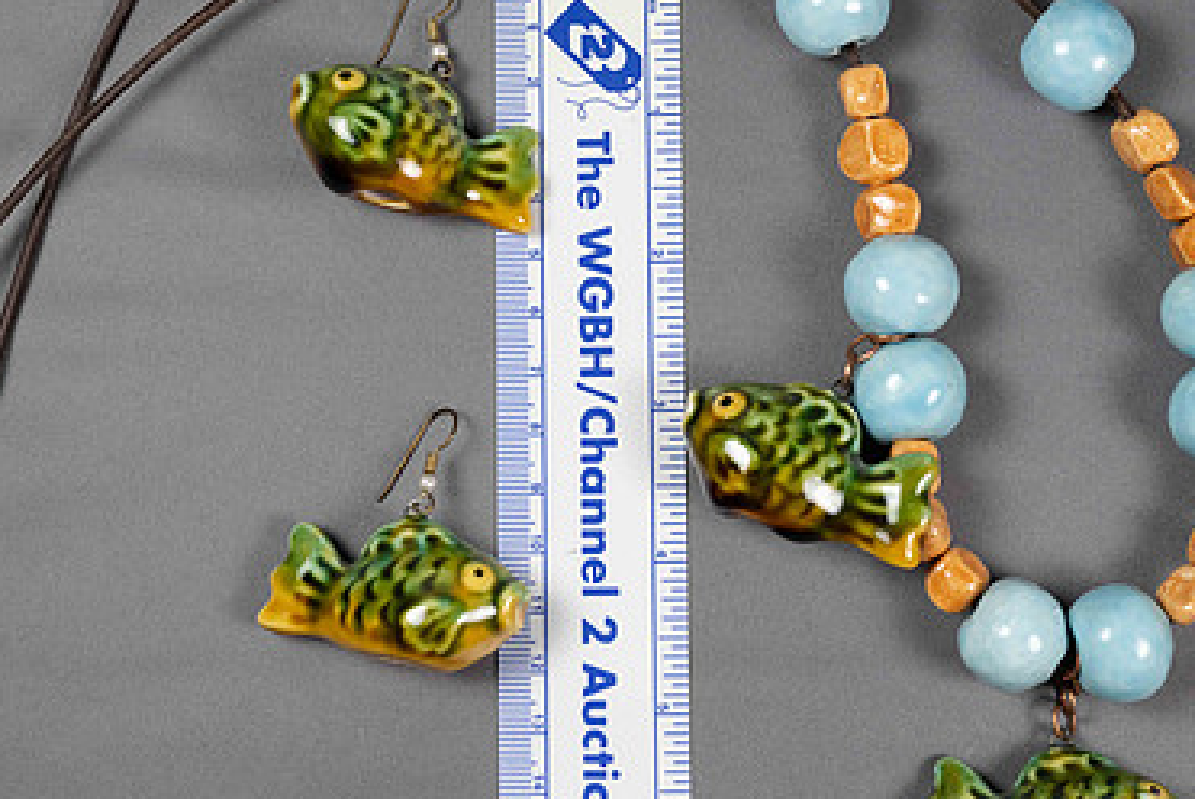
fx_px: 2491
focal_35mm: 75
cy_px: 350
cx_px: 593
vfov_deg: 18.2
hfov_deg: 27.0
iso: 400
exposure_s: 1/80
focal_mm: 48
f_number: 9
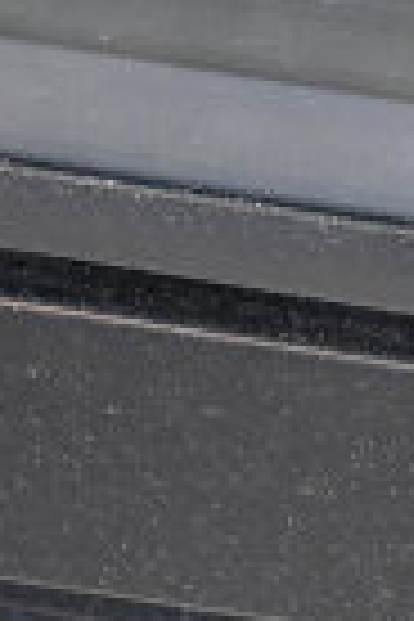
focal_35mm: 364
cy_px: 592
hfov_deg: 3.7
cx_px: 1184
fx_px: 6282
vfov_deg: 5.6
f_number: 5.6
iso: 5000
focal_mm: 55
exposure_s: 1/100
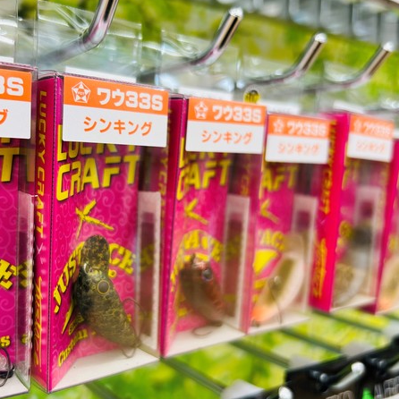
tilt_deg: -4.3
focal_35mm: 33
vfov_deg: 49.7
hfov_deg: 49.1
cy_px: 191
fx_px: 430
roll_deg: -2.3
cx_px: 141
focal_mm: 5.7
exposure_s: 1/100
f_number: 1.5
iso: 100
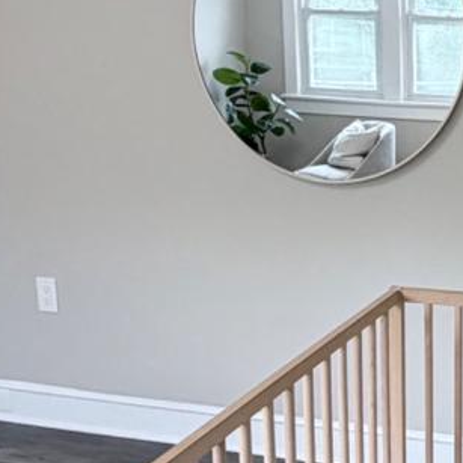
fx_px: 878
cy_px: 207
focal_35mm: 58
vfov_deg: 29.5
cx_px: 564
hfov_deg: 26.2
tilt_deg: -11.1
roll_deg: -1.6
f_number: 2.2
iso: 200
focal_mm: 2.22
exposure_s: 1/60
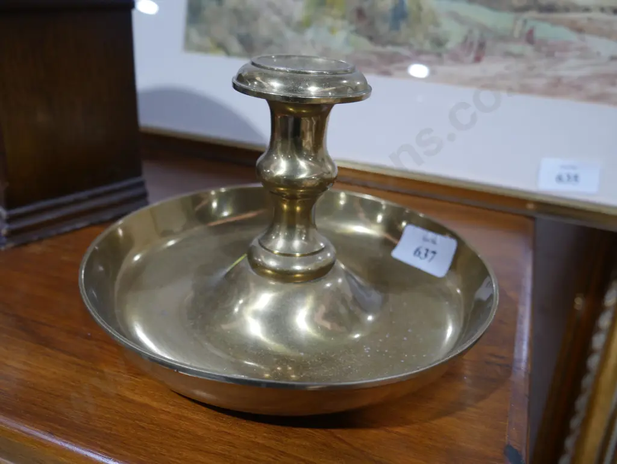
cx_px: 308
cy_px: 232
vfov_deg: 44.2
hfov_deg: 56.8
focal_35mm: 32
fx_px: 571
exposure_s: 1/60
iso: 400
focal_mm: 16
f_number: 3.6
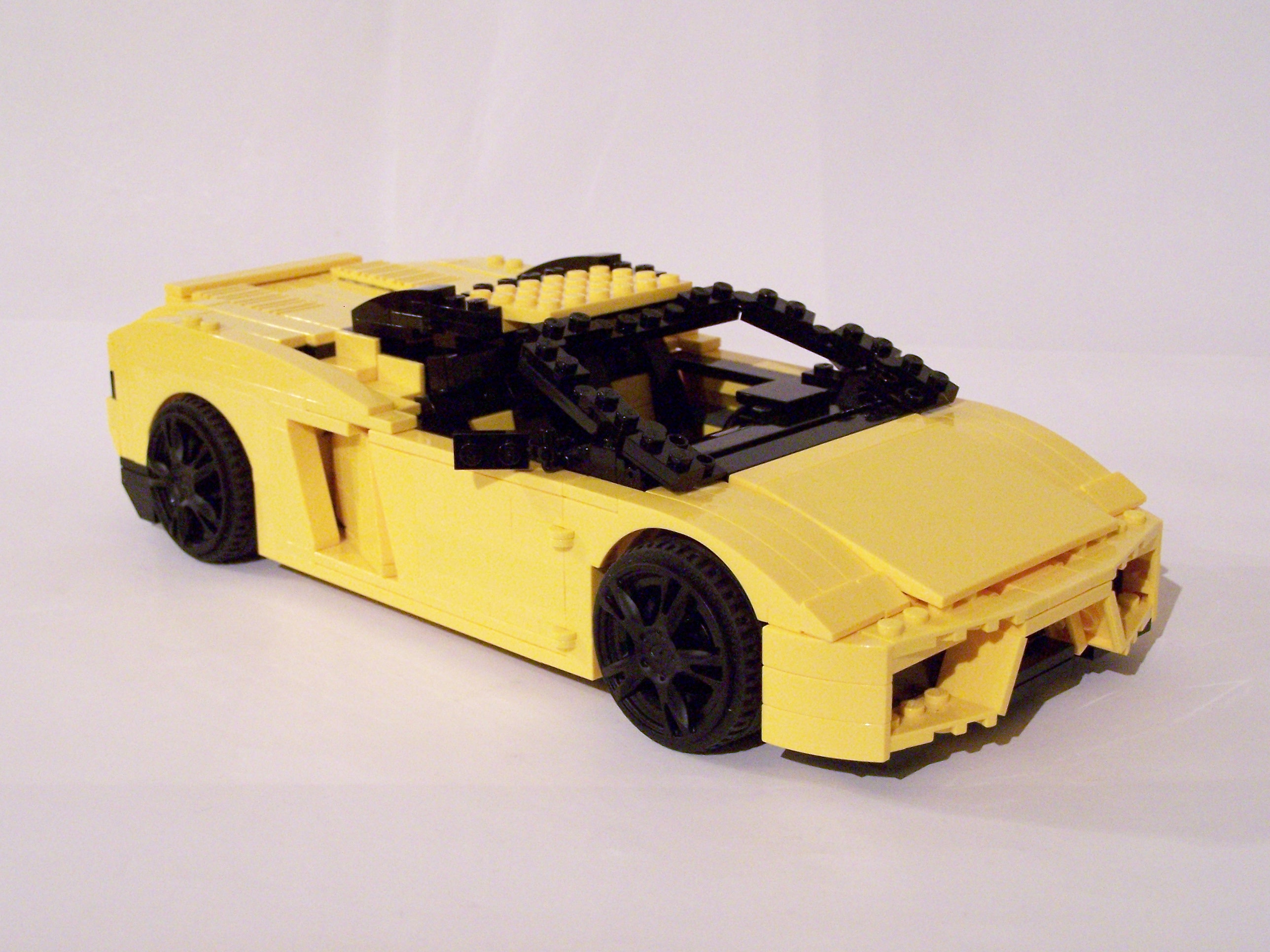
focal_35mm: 56
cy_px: 476
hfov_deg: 34.3
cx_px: 635
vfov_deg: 26.1
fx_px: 2055
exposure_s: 1/8
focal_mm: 9.3
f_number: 3.1
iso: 400
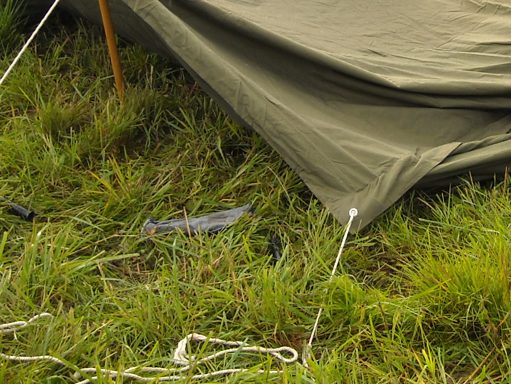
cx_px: 410
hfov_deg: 24.3
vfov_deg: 18.3
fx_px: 1167
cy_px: 12
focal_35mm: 79
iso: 64
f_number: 2.8
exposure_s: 1/192
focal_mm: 5.7
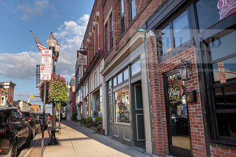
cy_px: 78
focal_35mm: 29
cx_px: 118
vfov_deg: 45.0
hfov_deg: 63.6
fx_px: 190
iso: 31
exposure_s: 1/50
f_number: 7.1
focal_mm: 29
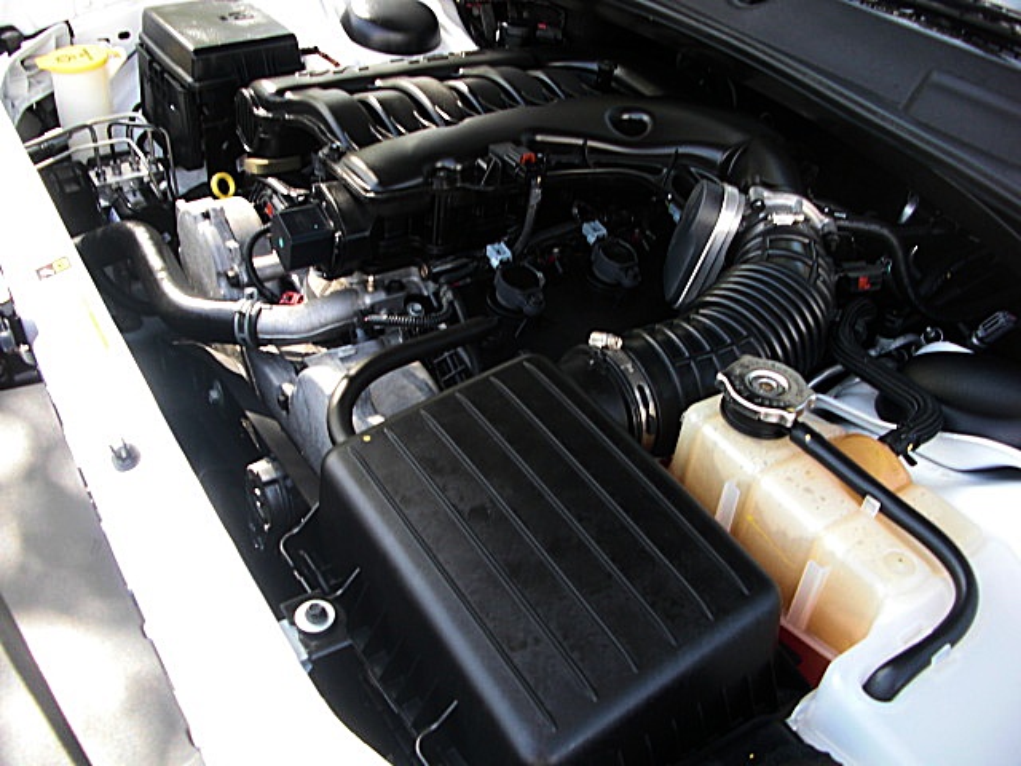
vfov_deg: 39.7
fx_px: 1062
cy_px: 383
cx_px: 510
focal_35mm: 36
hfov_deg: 51.4
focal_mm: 6.3
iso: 50
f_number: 2.8
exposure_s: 1/60
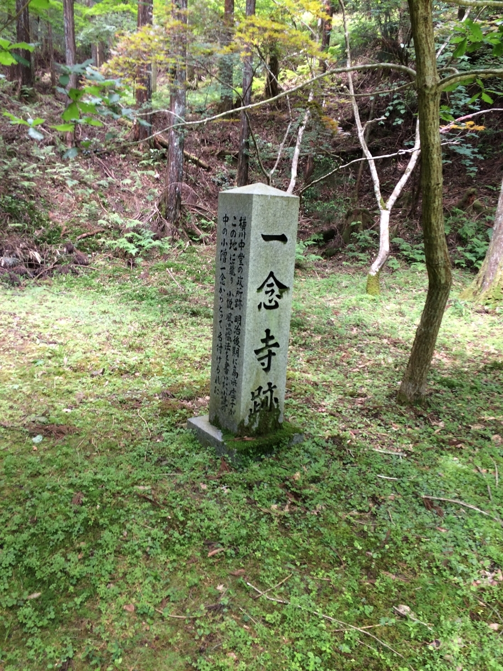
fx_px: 562
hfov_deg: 48.2
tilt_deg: -13.9
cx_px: 252
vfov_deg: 61.7
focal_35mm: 29
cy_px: 336
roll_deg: -1.4
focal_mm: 4.15
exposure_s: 1/40
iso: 40
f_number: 2.2
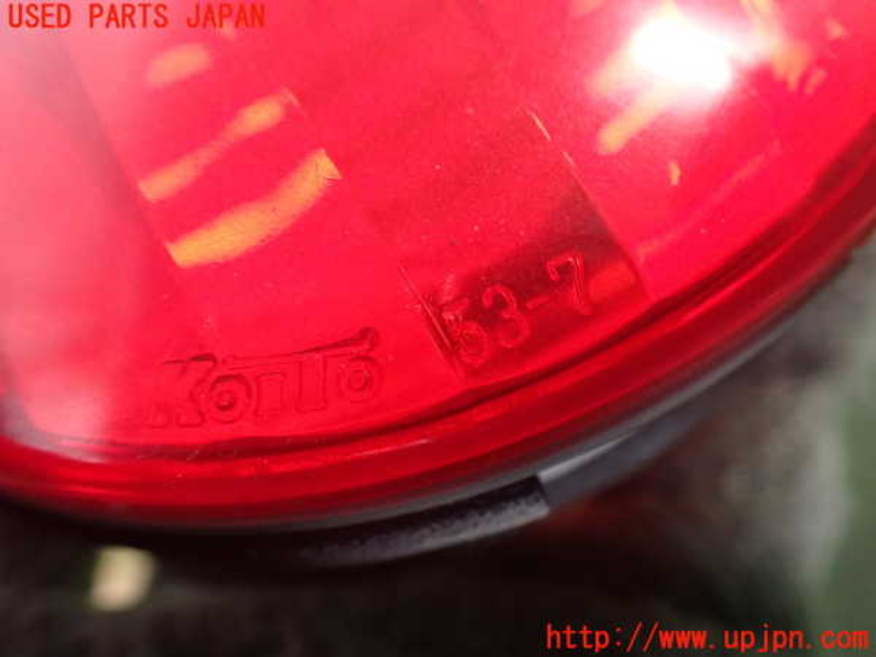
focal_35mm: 30
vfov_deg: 46.8
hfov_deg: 60.0
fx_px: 759
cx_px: 438
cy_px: 328
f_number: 2.3
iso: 800
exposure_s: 1/80
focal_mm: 5.4
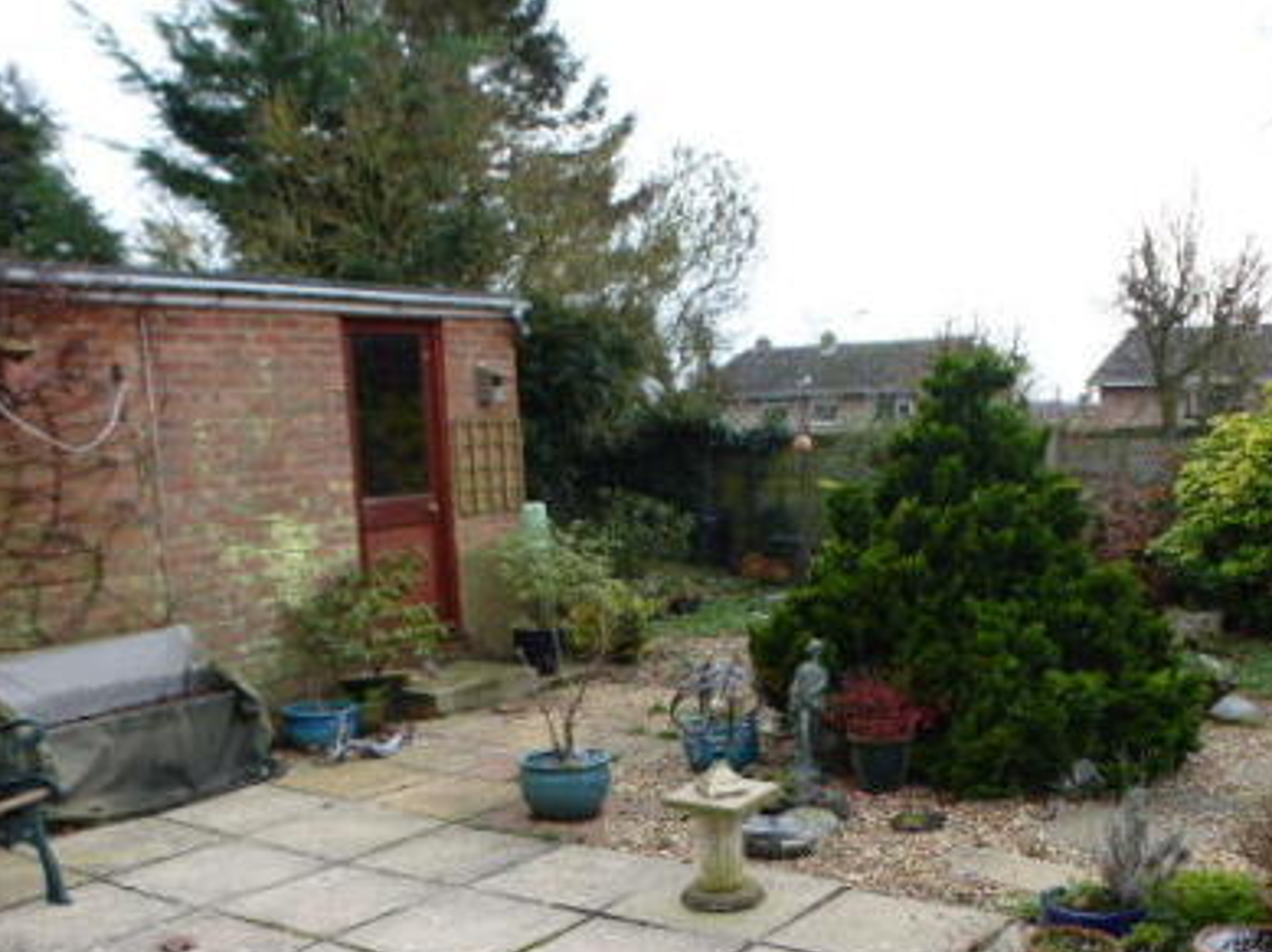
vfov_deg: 39.1
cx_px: 728
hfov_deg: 51.2
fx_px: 1322
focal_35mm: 36
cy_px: 636
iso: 100
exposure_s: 1/80
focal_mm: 4.3
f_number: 3.3
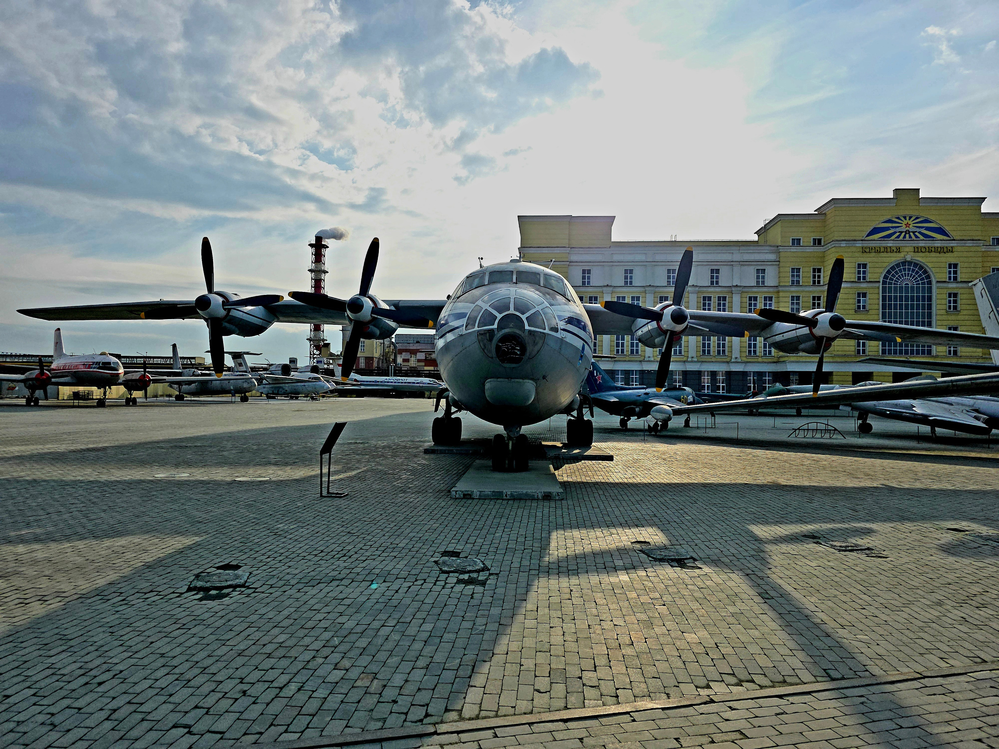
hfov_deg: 73.9
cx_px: 500
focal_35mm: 23
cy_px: 374
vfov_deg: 58.9
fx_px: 664
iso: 32
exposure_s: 1/10000
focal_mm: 6.3
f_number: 1.7
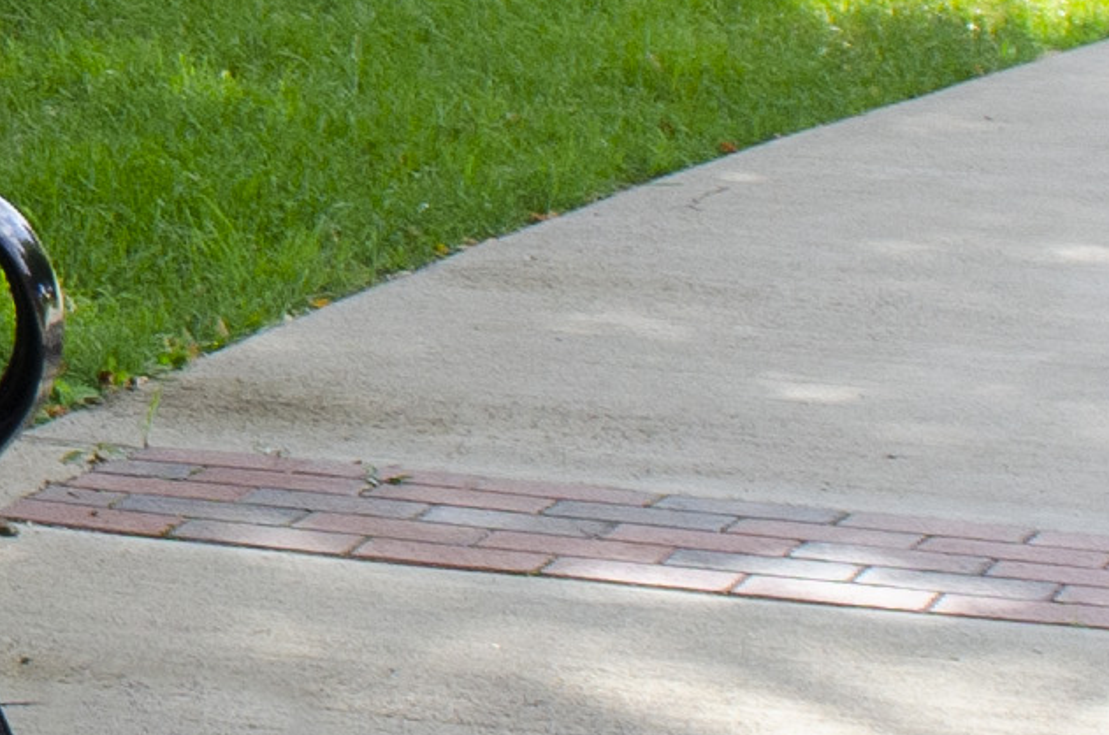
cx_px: -1397
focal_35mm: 211
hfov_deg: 9.0
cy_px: -434
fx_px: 6487
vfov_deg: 6.4
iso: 200
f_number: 7.1
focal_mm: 18
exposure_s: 1/200
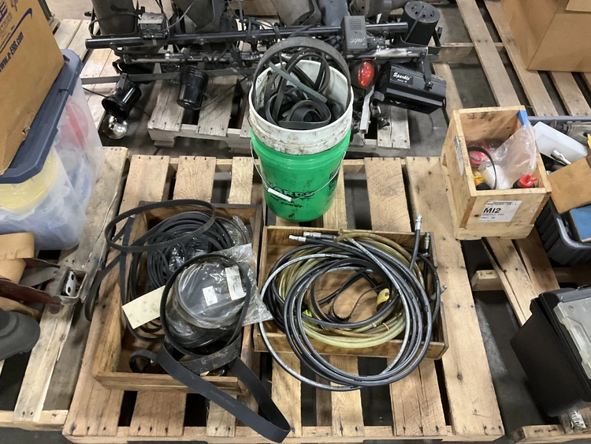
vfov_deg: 48.3
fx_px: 495
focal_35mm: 29
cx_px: 296
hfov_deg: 61.6
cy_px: 222
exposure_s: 1/40
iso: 320
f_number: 1.8
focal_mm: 3
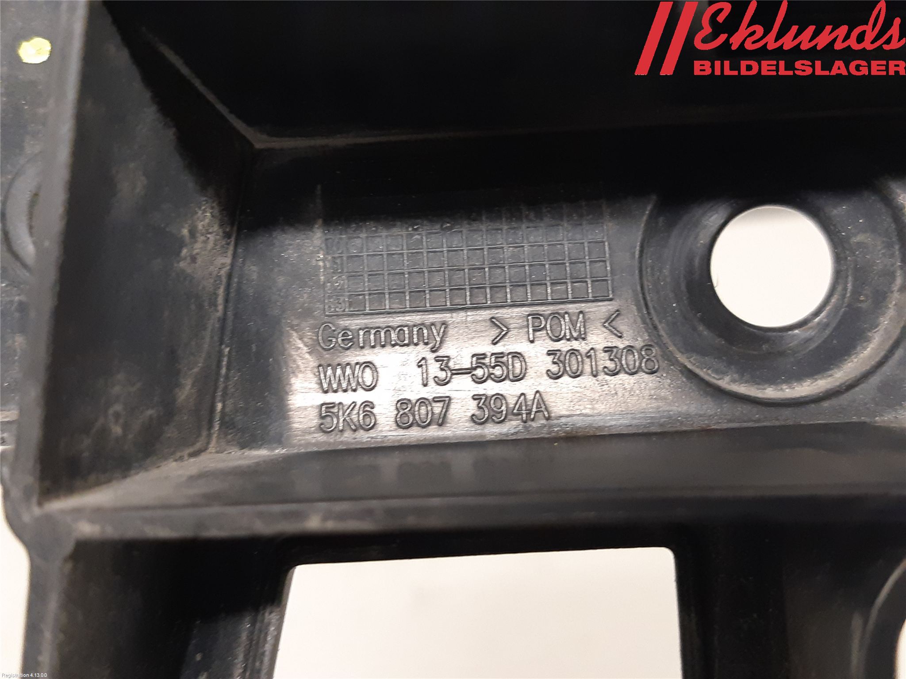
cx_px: 453
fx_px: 680
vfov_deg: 53.1
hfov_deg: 67.3
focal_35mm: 26
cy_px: 340
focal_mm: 3.93
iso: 250
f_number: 1.7
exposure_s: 1/33
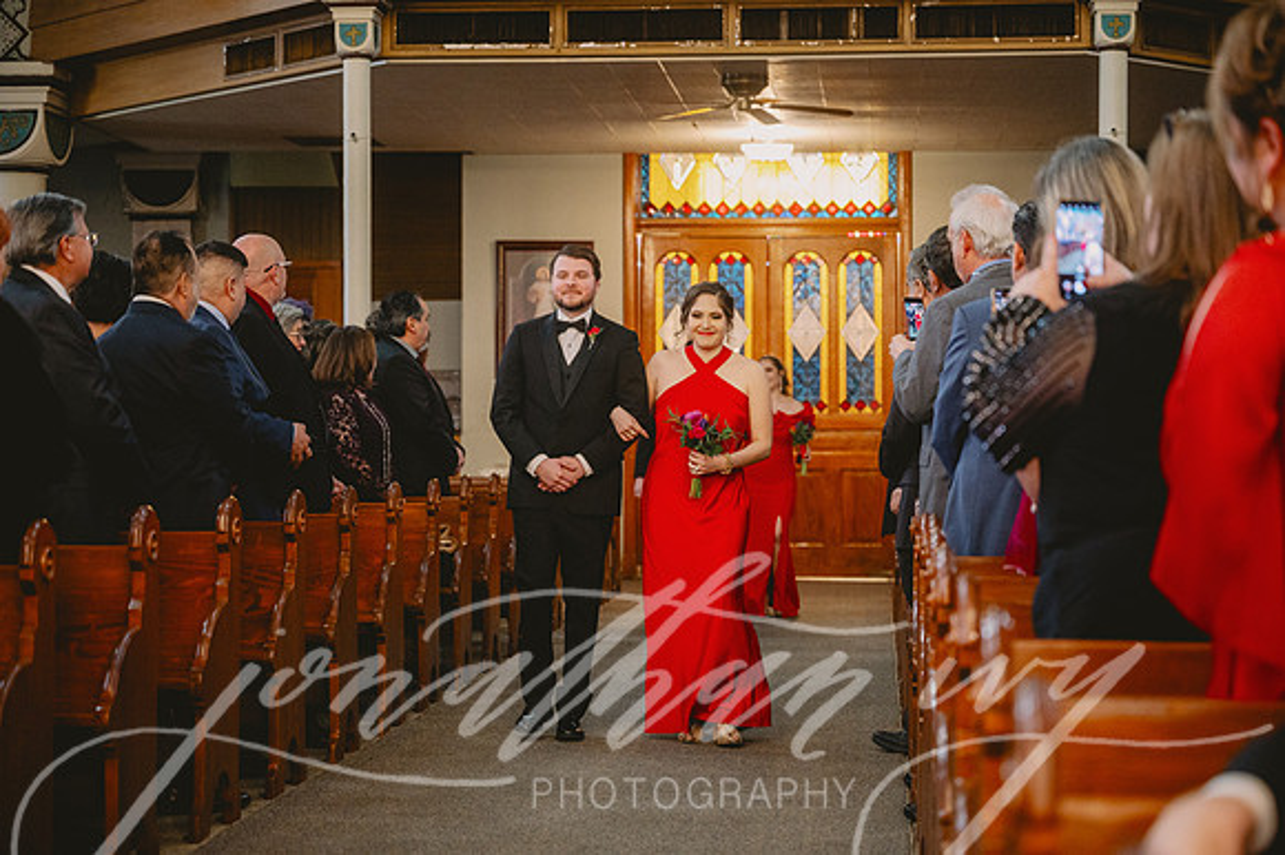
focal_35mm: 70
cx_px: 642
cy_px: 428
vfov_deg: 19.4
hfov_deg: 28.9
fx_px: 2497
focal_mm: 70
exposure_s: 1/250
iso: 2000
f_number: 2.8
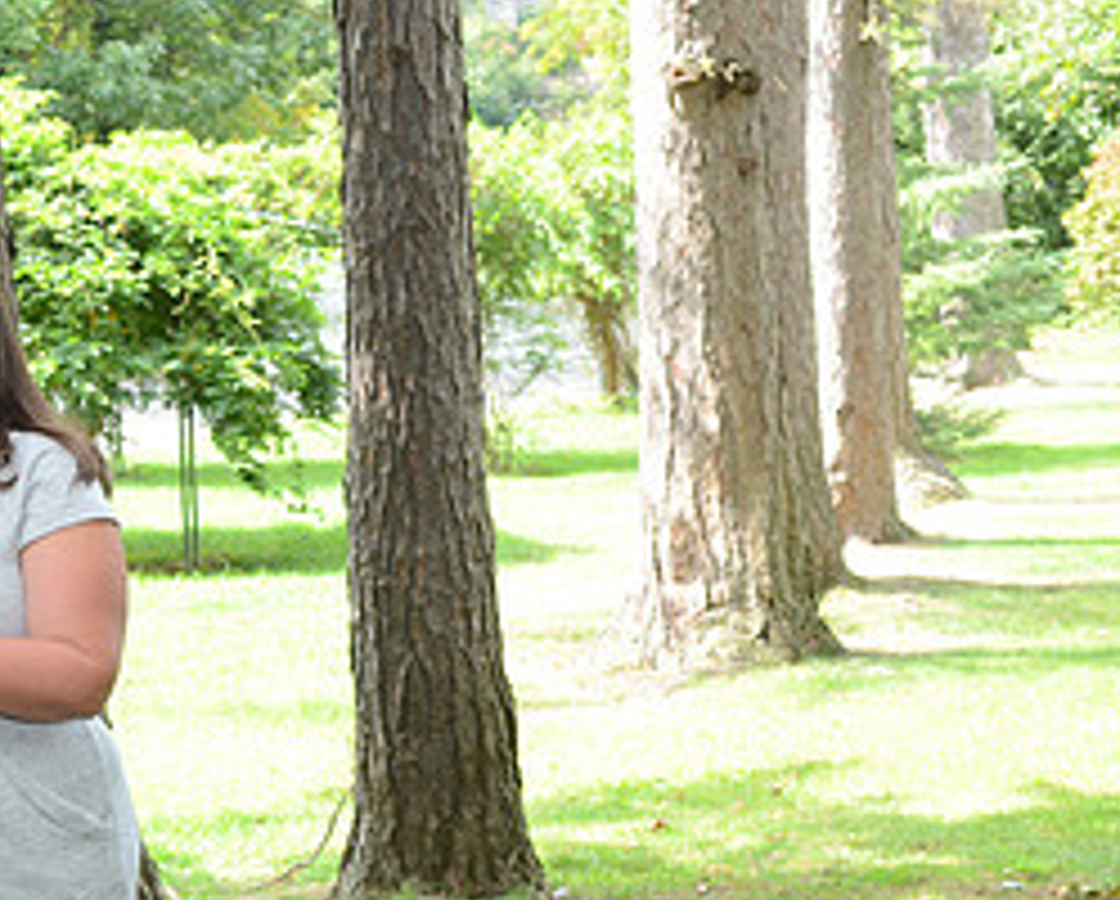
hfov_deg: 18.7
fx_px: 3254
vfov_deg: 15.6
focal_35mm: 98
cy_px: 742
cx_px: -139
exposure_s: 1/250
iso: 500
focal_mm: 30
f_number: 4.5
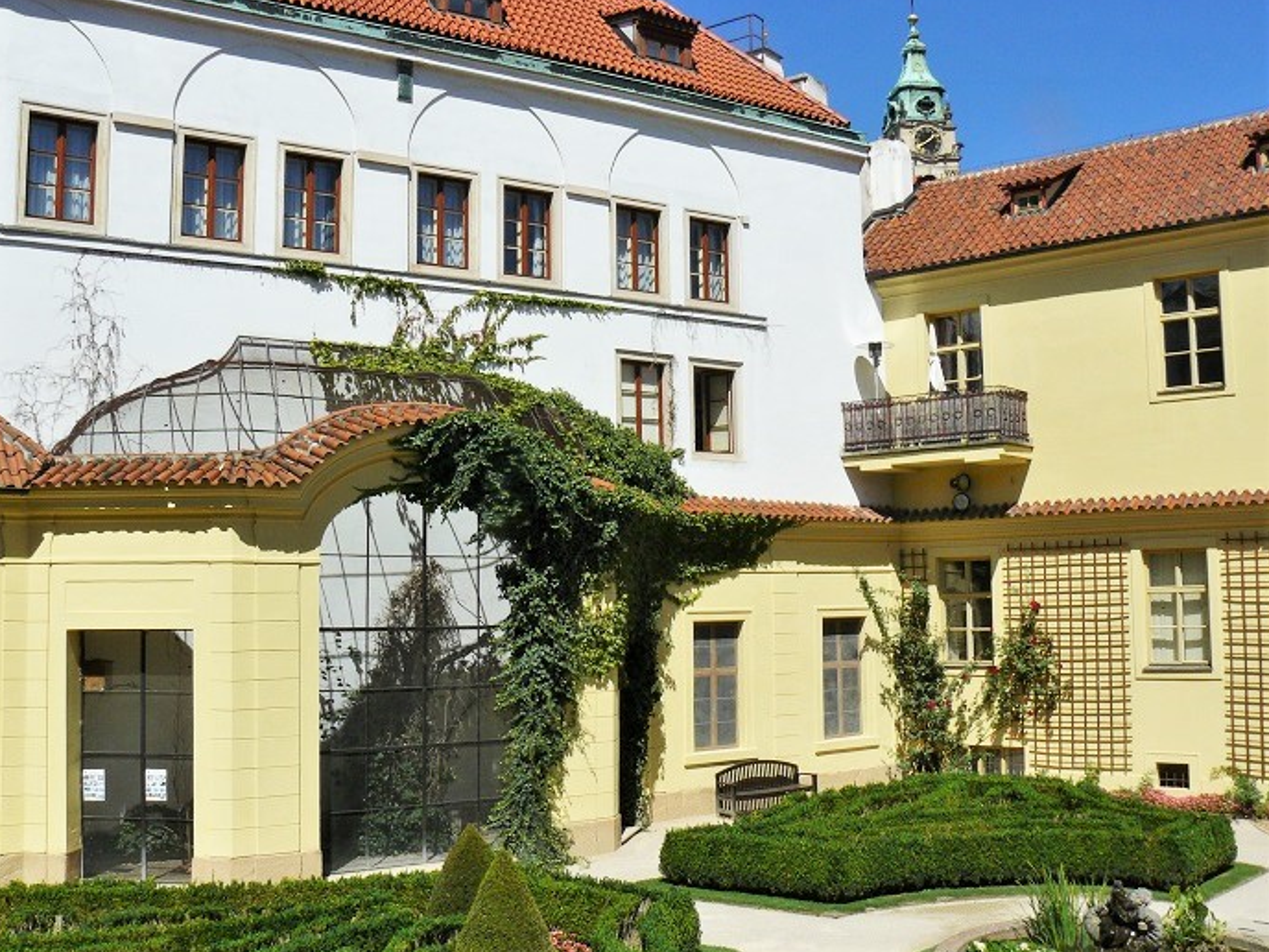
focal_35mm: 37
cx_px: 632
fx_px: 1356
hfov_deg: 50.1
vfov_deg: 38.7
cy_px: 472
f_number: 7.1
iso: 100
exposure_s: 1/500
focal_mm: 6
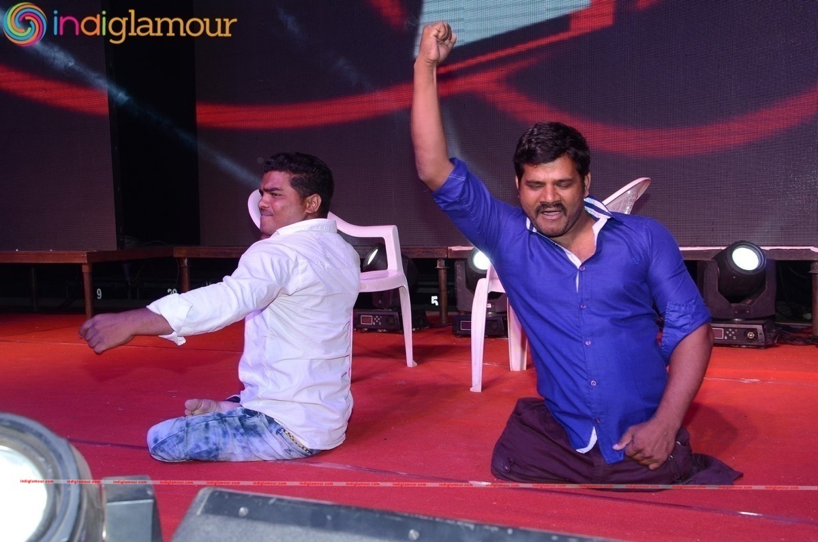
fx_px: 1088
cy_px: 271
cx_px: 409
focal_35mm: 48
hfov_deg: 41.2
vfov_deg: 28.0
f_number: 6.3
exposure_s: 1/125
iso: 640
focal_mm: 32
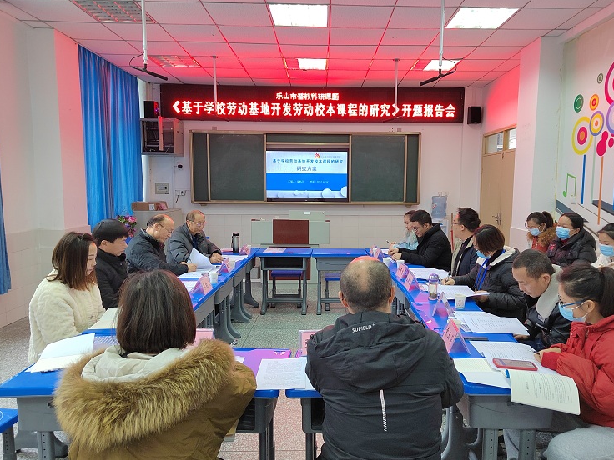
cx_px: 331
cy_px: 233
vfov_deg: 54.9
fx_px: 443
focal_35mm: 25
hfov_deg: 69.3
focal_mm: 5.52
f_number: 1.9
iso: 969
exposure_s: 1/60
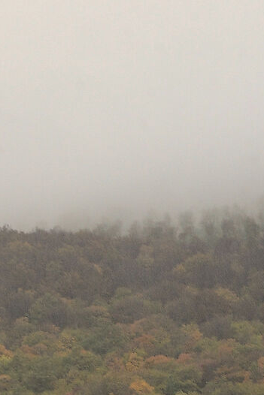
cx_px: -109
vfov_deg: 7.9
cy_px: 769
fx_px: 2759
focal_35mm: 251
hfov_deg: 5.4
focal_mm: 55
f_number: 13
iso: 640
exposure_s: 1/60
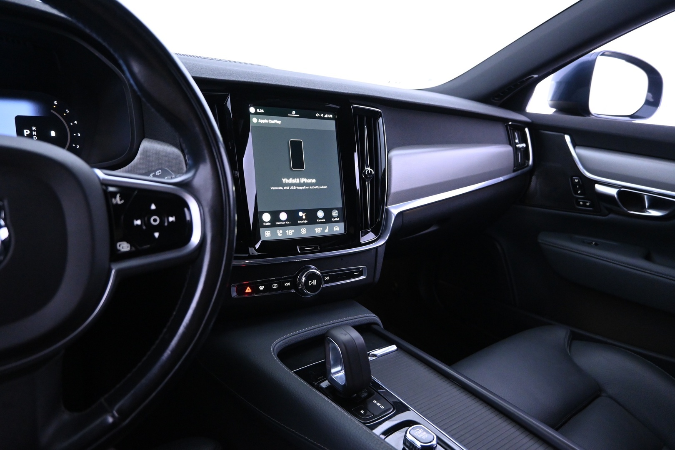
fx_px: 450
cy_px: 225
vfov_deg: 53.1
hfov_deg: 73.7
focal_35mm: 24
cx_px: 338
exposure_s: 1/25
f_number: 3.5
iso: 3200
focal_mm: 16
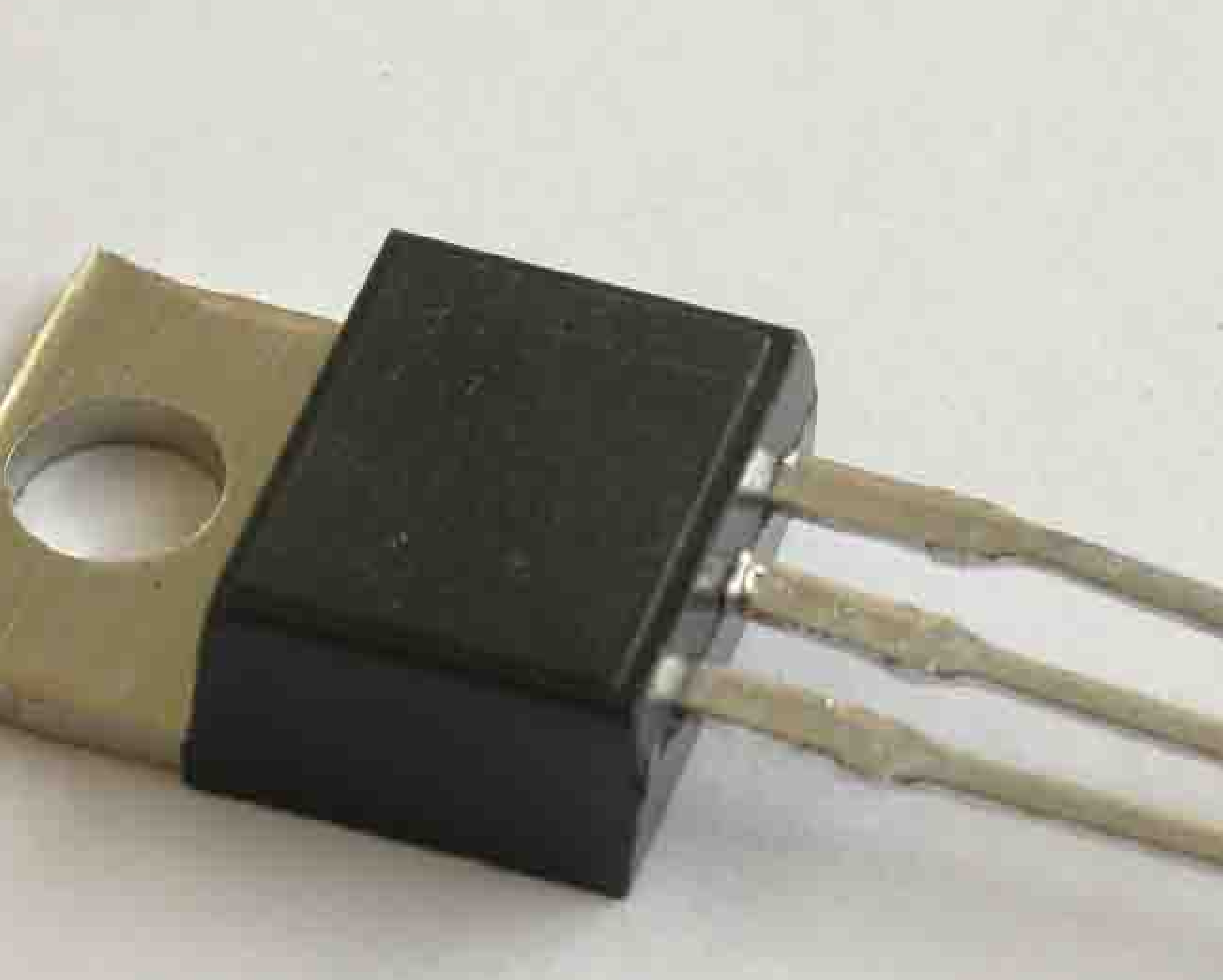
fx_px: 8258
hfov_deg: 8.5
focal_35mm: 228
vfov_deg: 6.8
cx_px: 712
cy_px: 547
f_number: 8.9
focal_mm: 30.4
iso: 100
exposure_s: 1/8
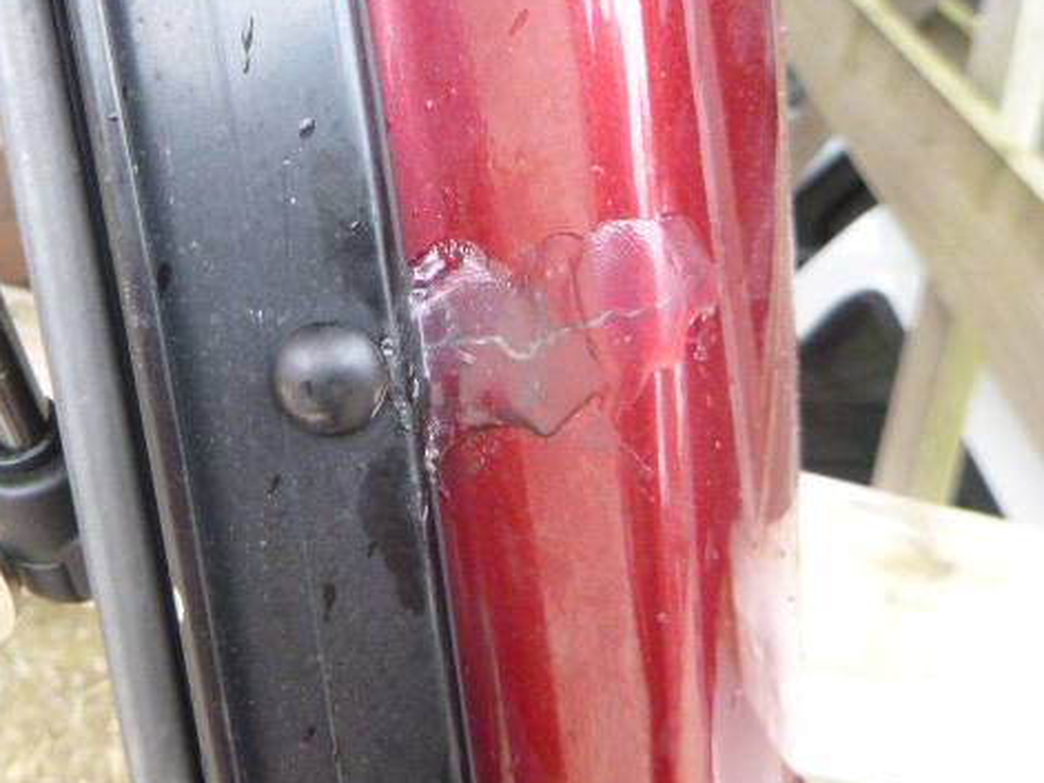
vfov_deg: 41.5
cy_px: 293
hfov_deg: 53.5
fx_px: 1025
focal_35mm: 34
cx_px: 406
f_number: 3.9
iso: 800
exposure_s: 1/40
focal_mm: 4.5
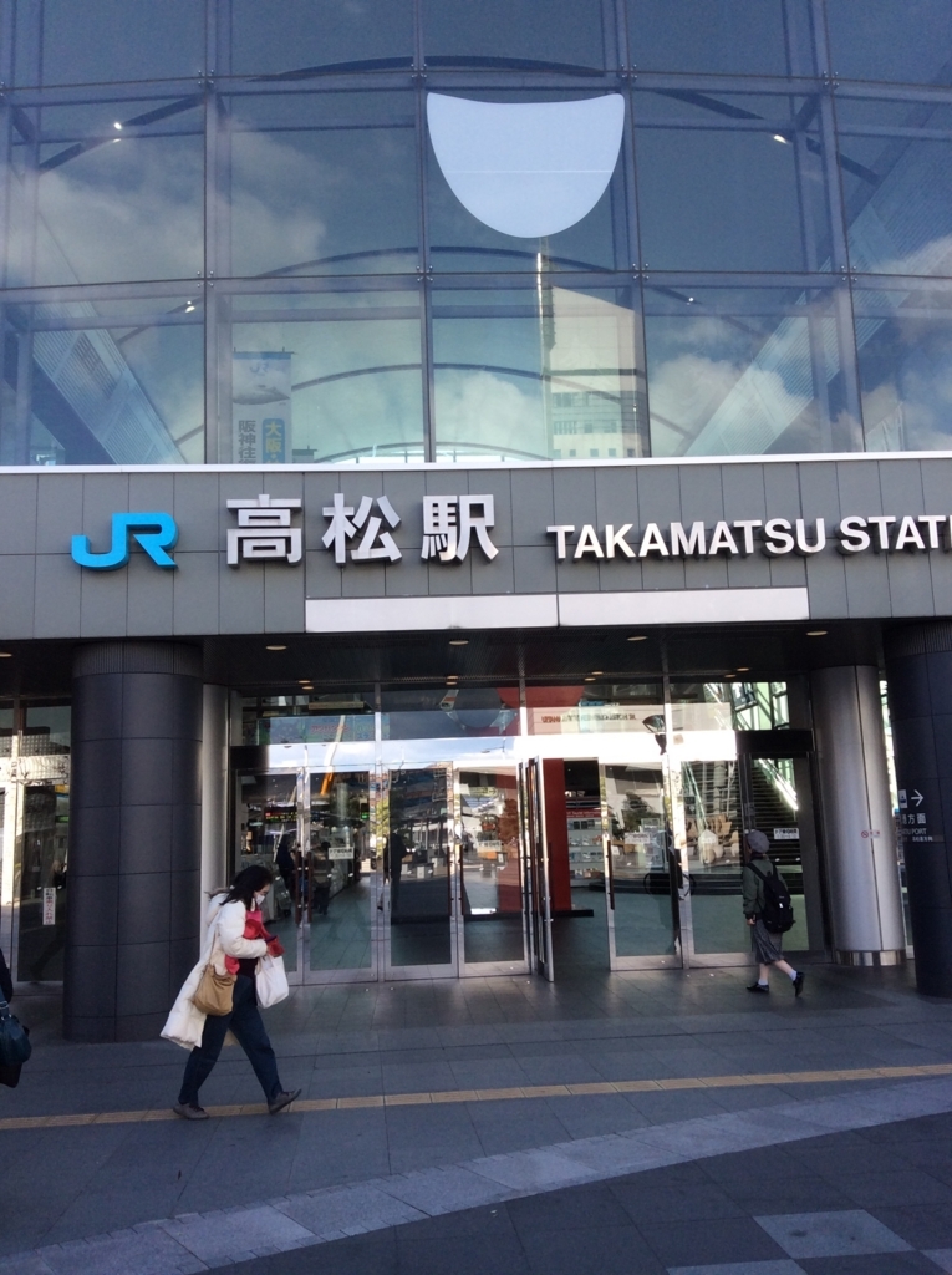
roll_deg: +0.9
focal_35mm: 32
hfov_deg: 44.1
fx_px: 1176
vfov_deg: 56.9
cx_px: 476
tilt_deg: +8.5
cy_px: 638
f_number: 2.4
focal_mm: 3.3
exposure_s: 1/369
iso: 32
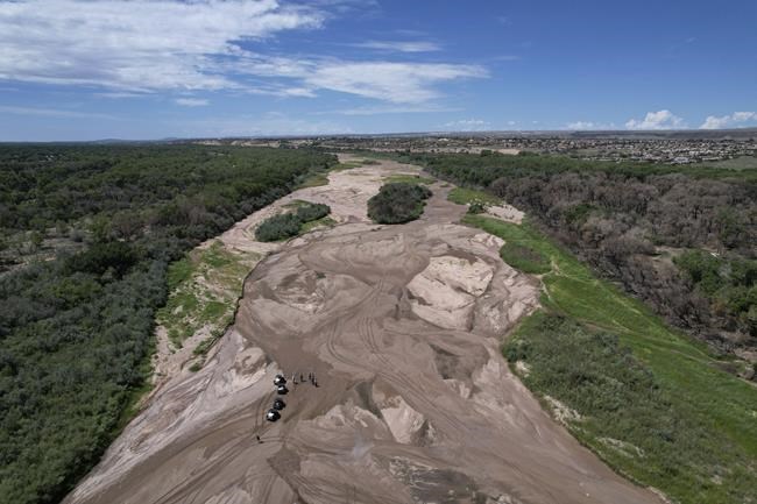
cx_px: 378
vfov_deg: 57.2
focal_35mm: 22
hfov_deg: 78.6
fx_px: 462
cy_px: 252
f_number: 2.8
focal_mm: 8.38
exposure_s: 1/4000
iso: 100
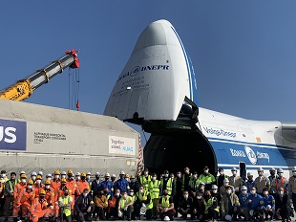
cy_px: 126
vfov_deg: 34.3
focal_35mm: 42
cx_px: 119
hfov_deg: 44.6
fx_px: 359
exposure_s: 1/4098
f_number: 1.8
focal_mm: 4.25
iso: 25
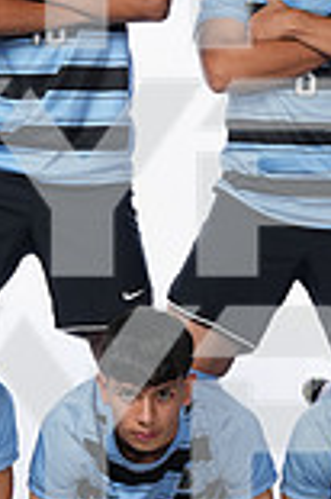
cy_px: 180
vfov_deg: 14.2
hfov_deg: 9.4
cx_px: 161
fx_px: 2004
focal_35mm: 145
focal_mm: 50
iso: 800
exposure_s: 1/250
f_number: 8
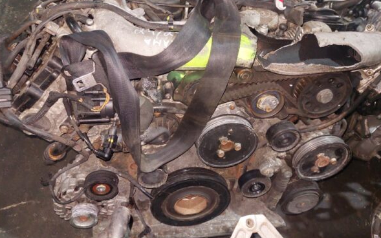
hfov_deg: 68.4
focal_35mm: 27
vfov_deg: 46.0
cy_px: 110
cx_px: 191
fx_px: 280
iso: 400
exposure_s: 1/50
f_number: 1.8
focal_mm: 5.23
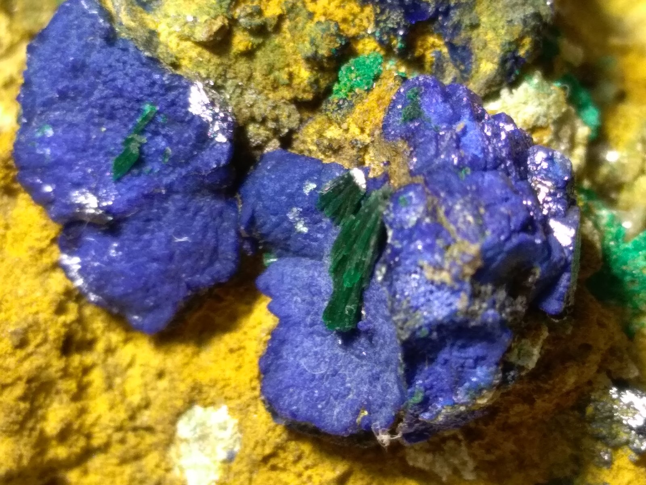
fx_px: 485
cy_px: 242
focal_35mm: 26
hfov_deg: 67.3
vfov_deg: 53.1
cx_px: 323
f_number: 2
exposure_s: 1/33.3
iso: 226
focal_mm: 3.54
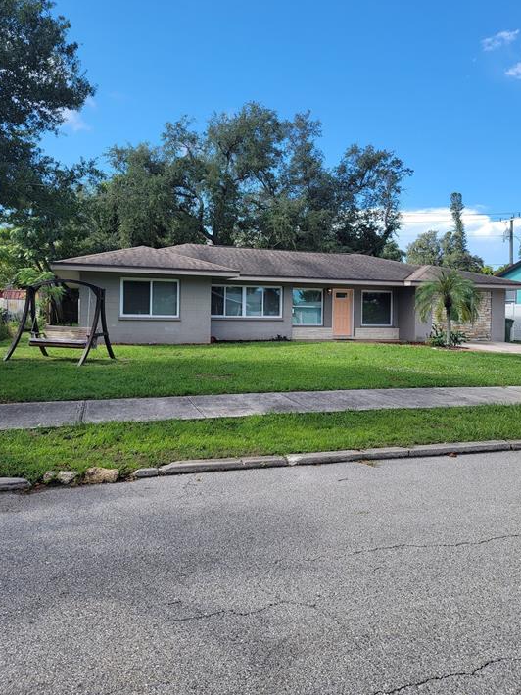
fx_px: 522
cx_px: 274
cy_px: 326
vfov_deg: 67.2
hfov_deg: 53.1
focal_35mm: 26
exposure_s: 1/403
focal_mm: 6.7
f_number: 1.8
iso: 16
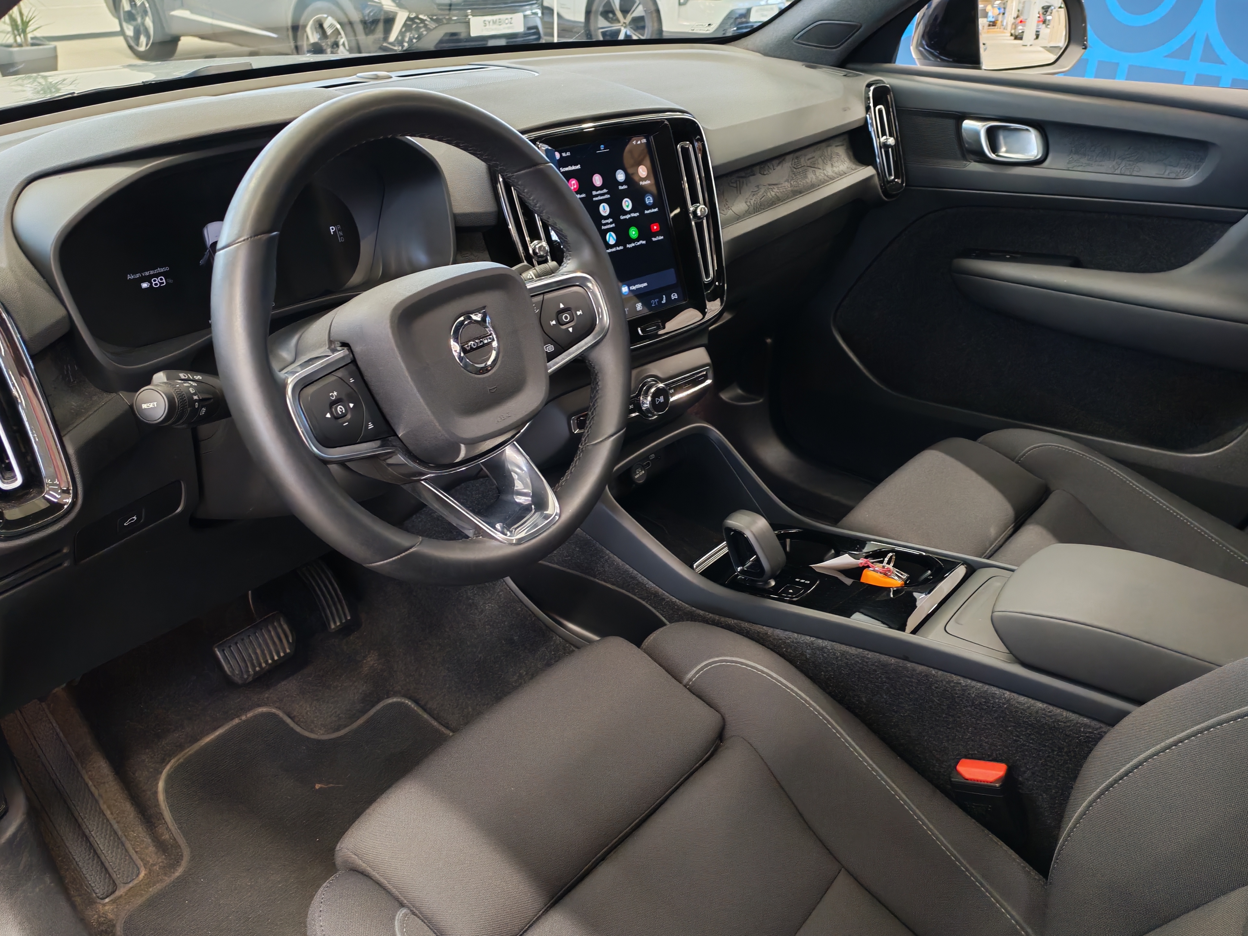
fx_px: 1082
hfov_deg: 60.0
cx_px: 624
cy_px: 468
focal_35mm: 30
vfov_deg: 46.8
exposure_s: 1/50
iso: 1250
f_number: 1.9
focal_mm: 6.12
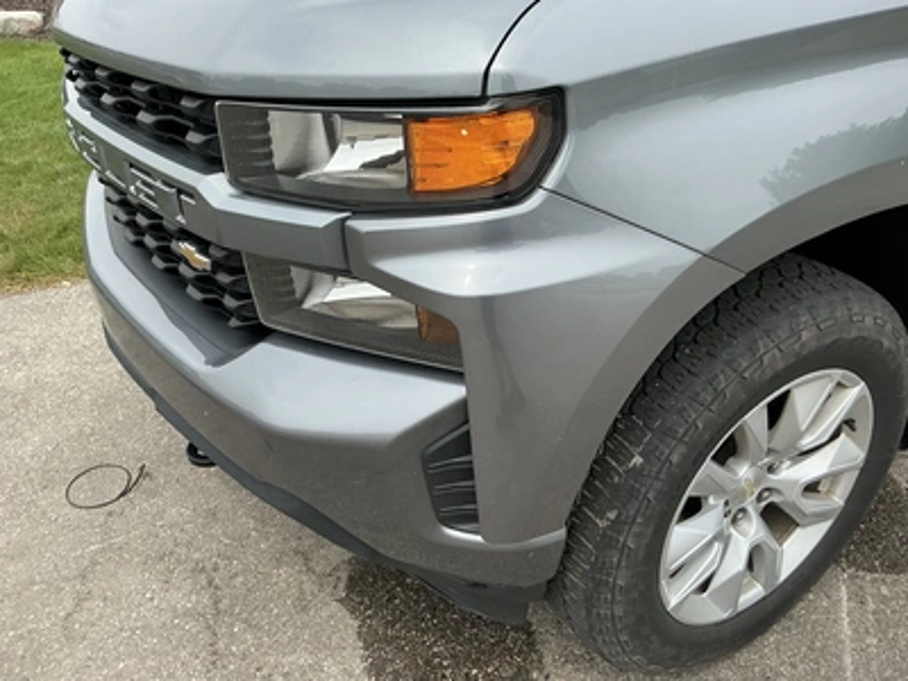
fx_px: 734
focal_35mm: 28
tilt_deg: -31.0
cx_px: 454
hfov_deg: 63.4
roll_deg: -1.2
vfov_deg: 49.7
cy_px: 340
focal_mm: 3
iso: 25
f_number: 1.8
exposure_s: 1/869
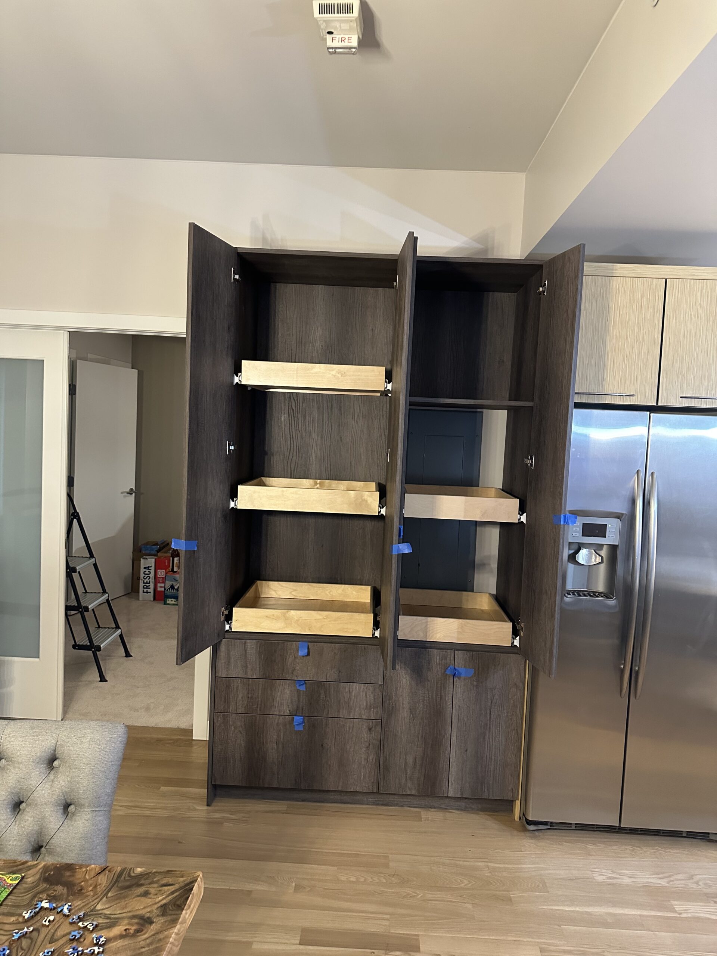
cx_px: 358
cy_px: 478
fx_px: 663
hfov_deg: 56.8
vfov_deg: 71.6
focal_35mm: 24
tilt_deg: -4.0
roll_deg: -2.9
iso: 500
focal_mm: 6.86
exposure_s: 1/60
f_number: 1.78
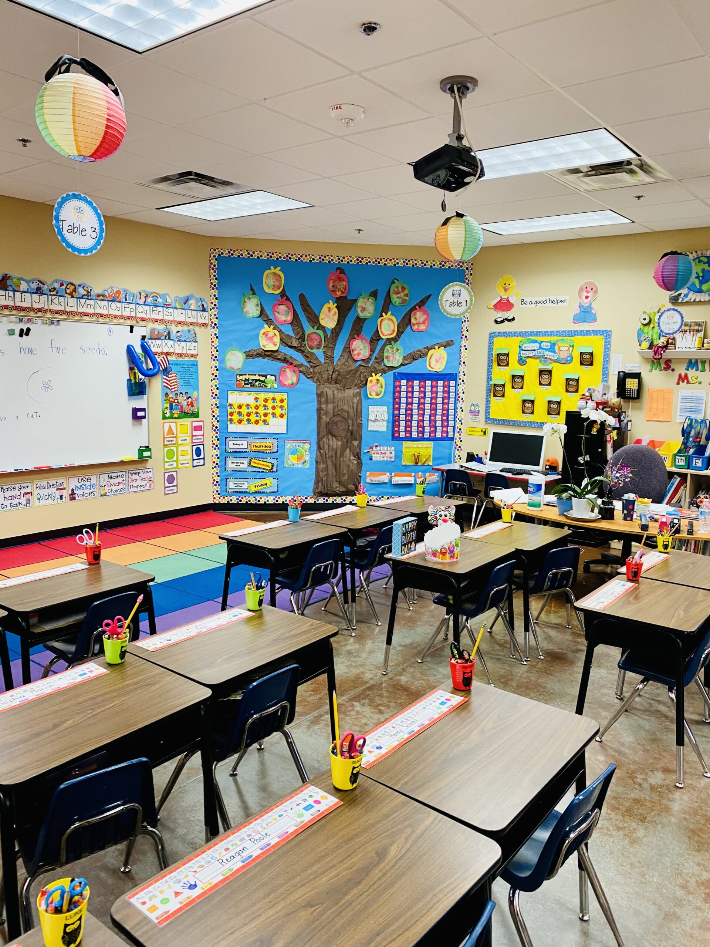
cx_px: 355
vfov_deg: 67.3
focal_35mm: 26
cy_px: 474
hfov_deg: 53.1
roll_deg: -2.0
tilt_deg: -8.5
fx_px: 711
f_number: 1.8
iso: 125
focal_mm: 4.25
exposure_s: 1/60
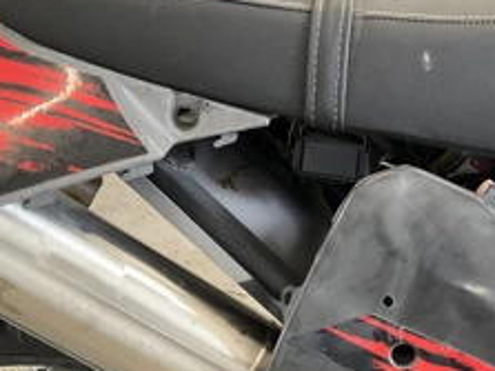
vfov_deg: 27.8
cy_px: 255
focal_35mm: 52
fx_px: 743
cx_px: 373
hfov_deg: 36.0
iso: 320
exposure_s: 1/40
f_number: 1.8
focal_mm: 3
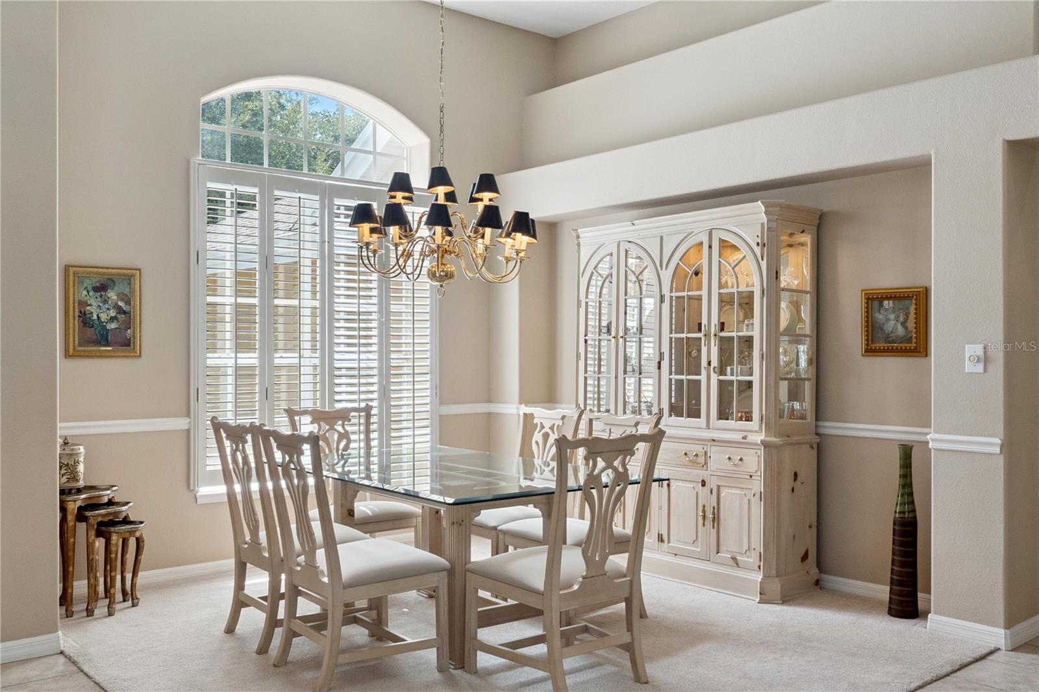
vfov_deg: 41.1
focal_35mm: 32
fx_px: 923
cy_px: 346
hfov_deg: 58.7
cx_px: 520
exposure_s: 1/200
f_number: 10
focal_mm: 21.4
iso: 800
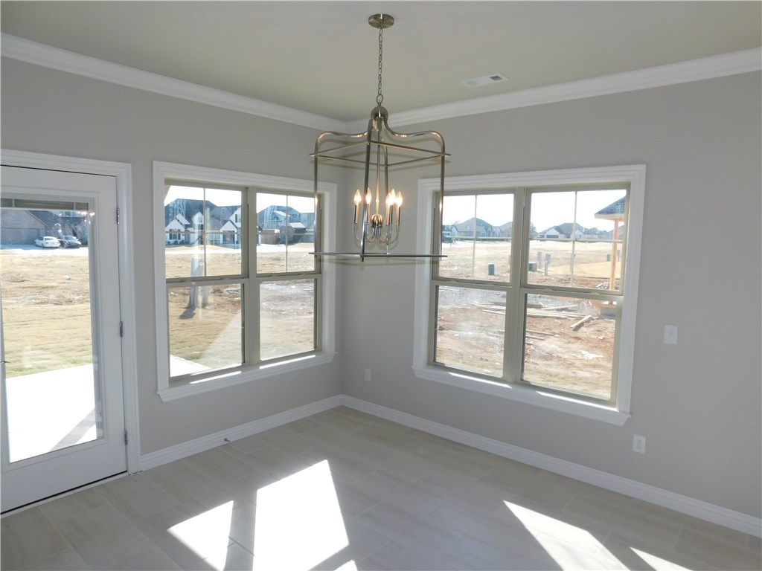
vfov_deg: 58.9
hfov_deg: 73.9
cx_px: 381
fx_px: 506
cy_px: 286
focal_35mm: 23
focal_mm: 4
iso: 125
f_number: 3
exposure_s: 1/400
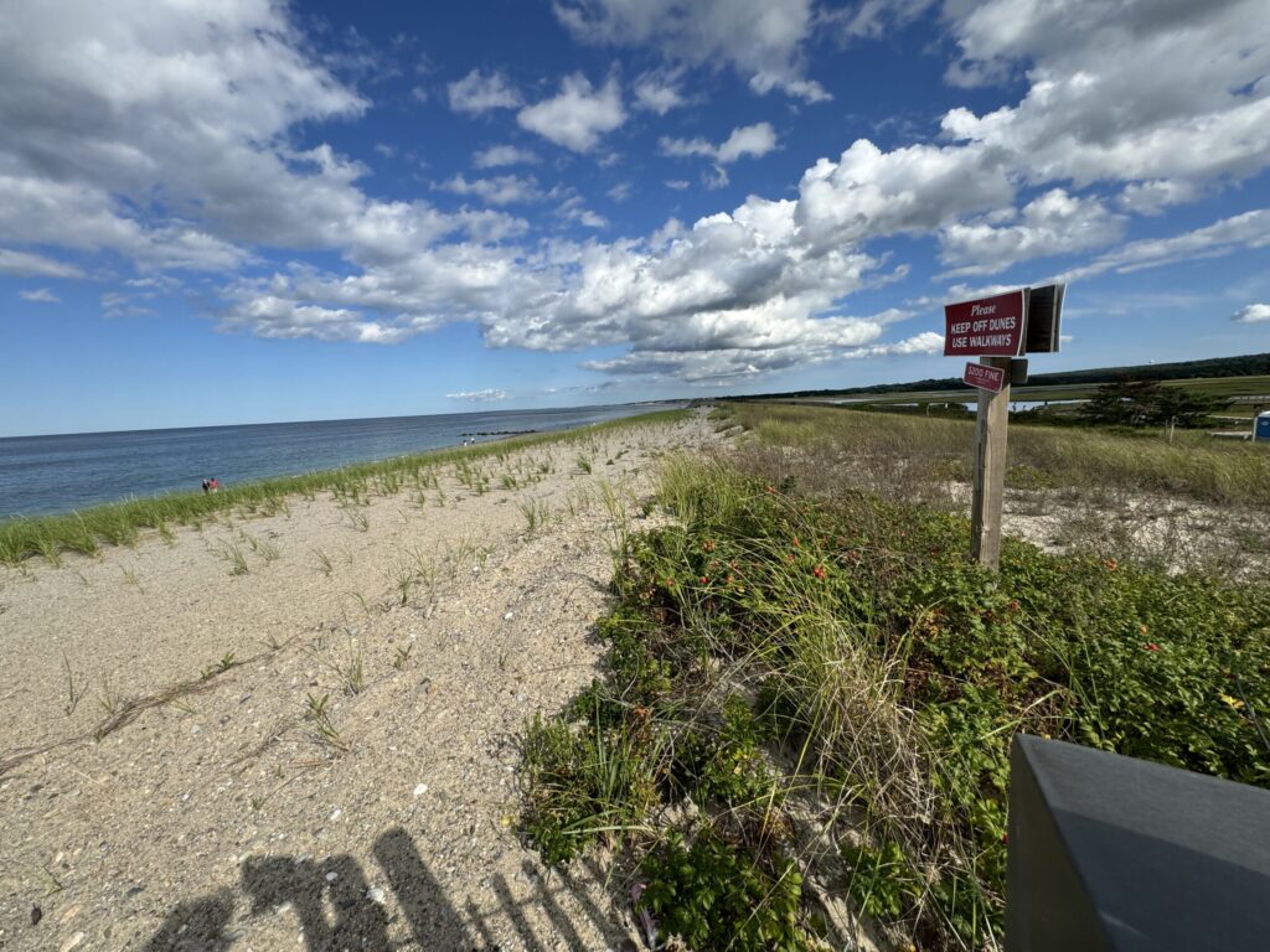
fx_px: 514
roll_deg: +2.6
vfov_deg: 85.7
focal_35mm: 14
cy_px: 476
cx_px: 635
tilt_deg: -8.1
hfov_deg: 102.1
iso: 50
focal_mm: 2.22
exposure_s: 1/1880
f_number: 2.2
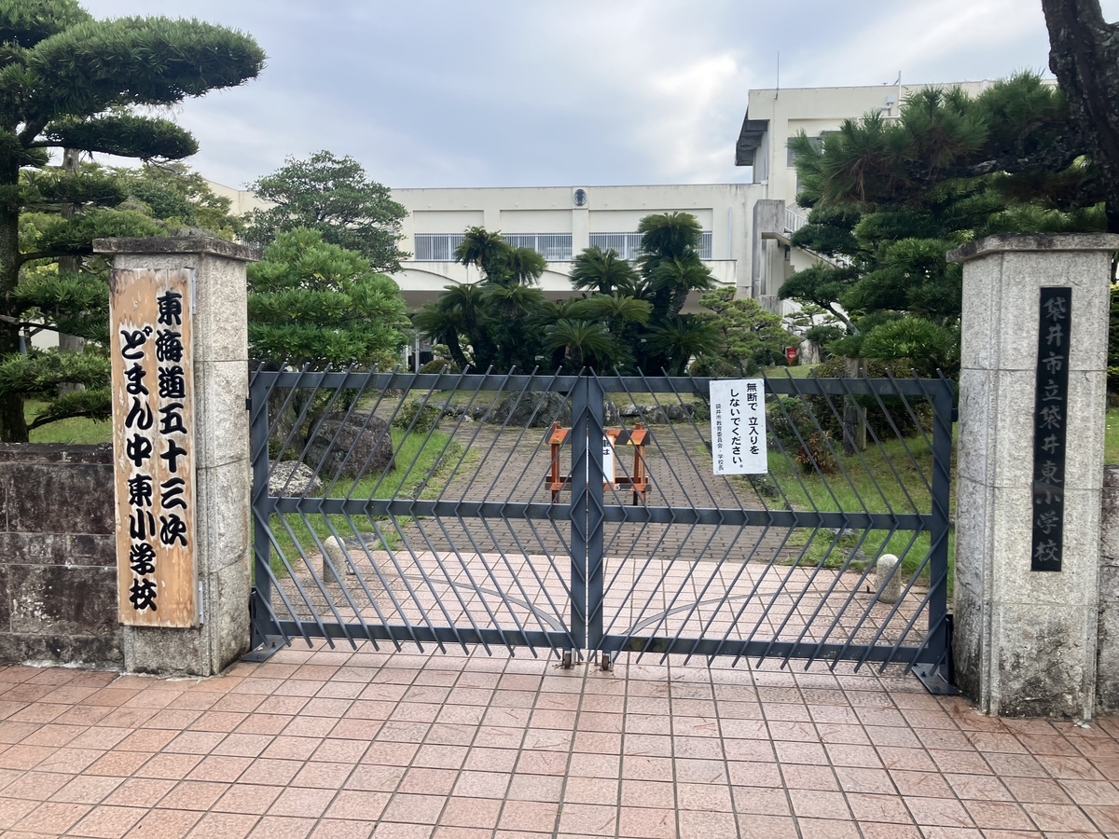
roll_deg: -2.5
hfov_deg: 63.4
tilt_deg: -3.7
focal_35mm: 28
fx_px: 905
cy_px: 420
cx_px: 560
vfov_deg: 49.7
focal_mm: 3.99
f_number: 1.8
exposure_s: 1/254
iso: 25
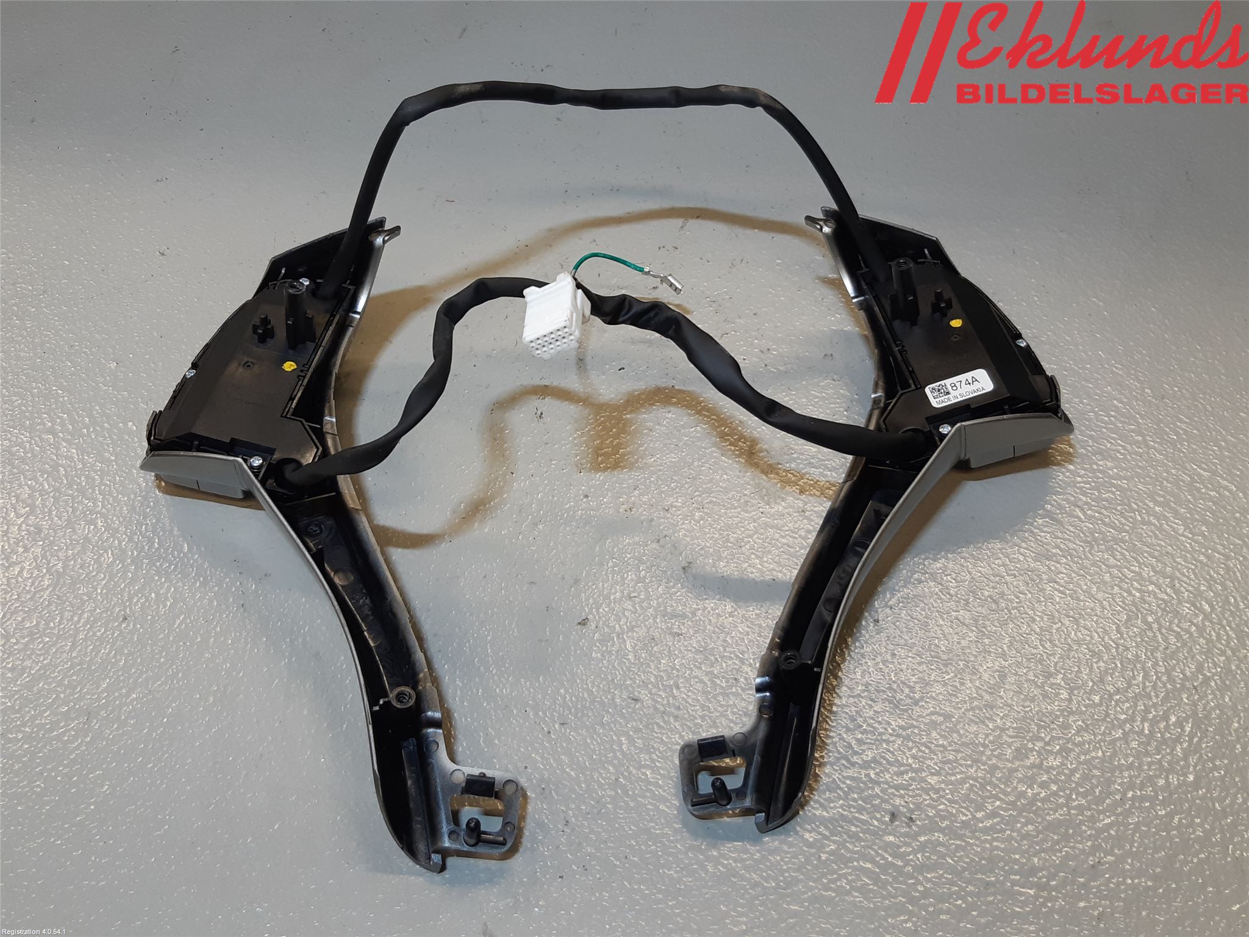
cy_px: 468
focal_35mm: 26
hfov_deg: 67.3
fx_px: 938
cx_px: 624
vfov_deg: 53.1
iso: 80
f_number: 1.7
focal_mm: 3.93
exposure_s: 1/100
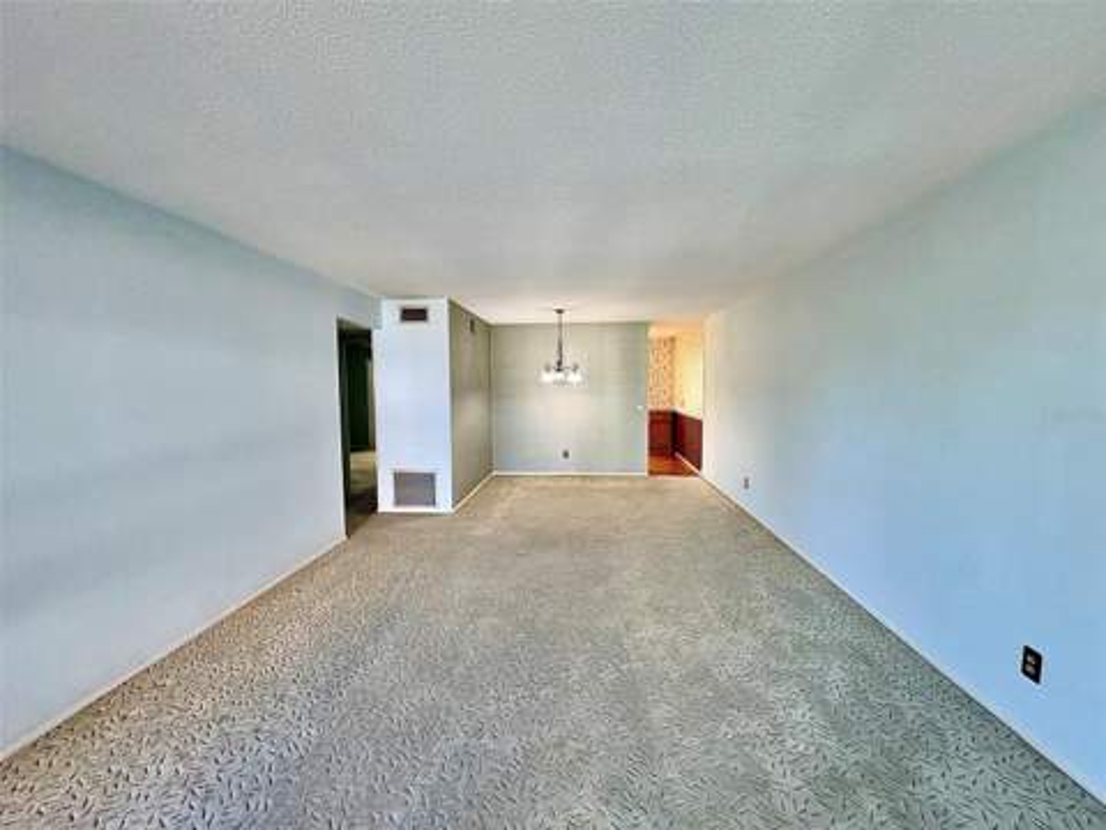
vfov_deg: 85.7
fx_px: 447
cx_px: 553
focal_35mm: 14
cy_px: 415
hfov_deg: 102.1
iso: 320
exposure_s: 1/120
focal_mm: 2.22
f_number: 2.2
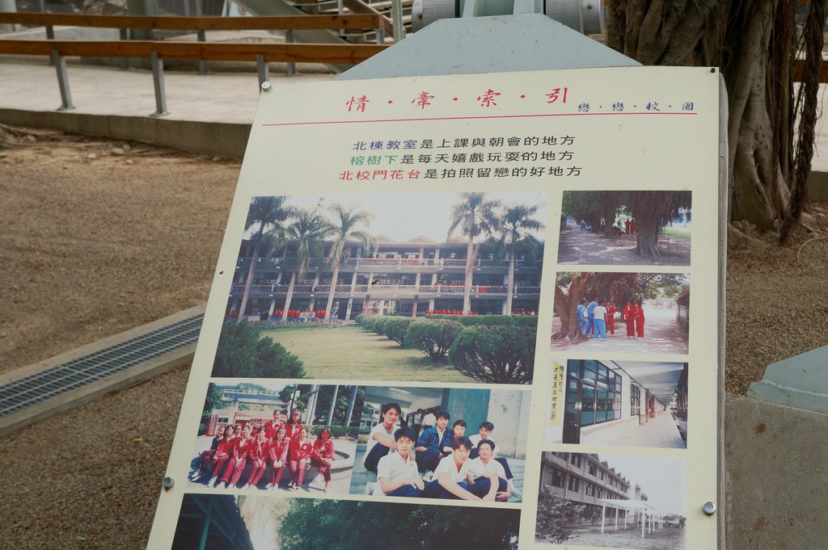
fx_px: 1206
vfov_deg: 25.7
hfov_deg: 37.9
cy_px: 275
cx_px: 414
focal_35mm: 52
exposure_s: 1/250
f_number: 6.3
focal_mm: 35
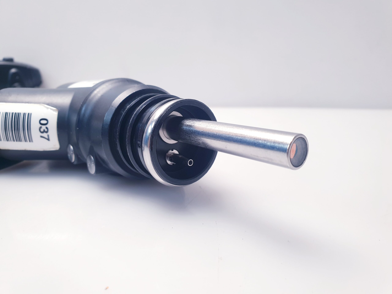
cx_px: 196
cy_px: 147
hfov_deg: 67.3
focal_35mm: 26
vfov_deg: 53.1
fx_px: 294
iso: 100
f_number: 2.4
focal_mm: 4.3
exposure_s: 1/50
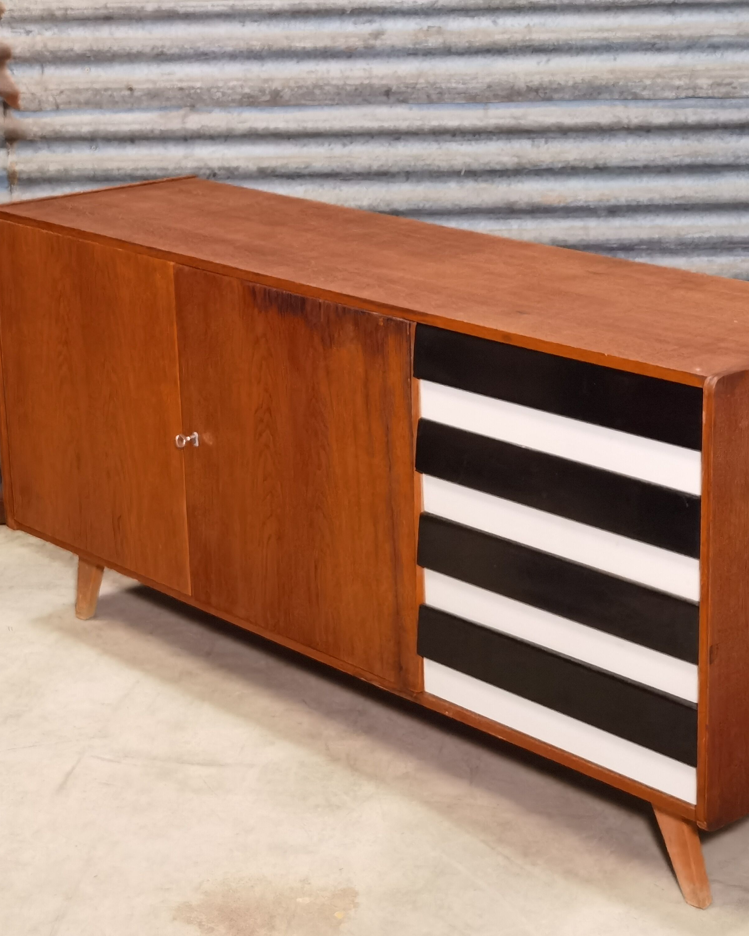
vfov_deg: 25.7
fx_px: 2051
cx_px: 467
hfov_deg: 20.7
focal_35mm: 74
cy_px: 470
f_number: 1.9
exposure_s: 1/33.3
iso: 640
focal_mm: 6.71
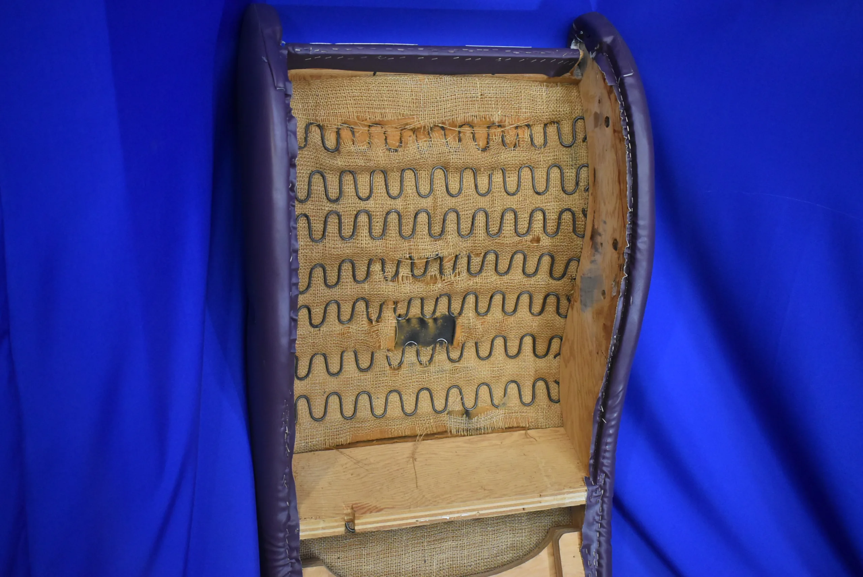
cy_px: 288
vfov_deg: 38.4
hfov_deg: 55.1
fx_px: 828
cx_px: 432
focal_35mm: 34
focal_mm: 23
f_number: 3.8
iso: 2500
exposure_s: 1/125
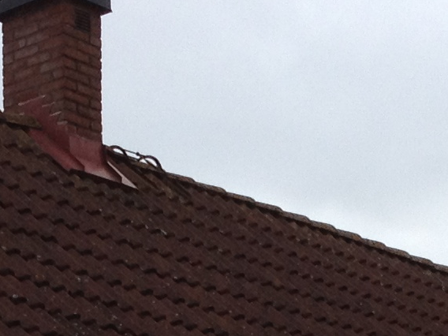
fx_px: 2601
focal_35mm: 201
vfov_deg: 7.0
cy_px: 743
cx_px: 339
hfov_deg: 9.8
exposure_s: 1/546
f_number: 2.4
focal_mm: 4.28
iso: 64
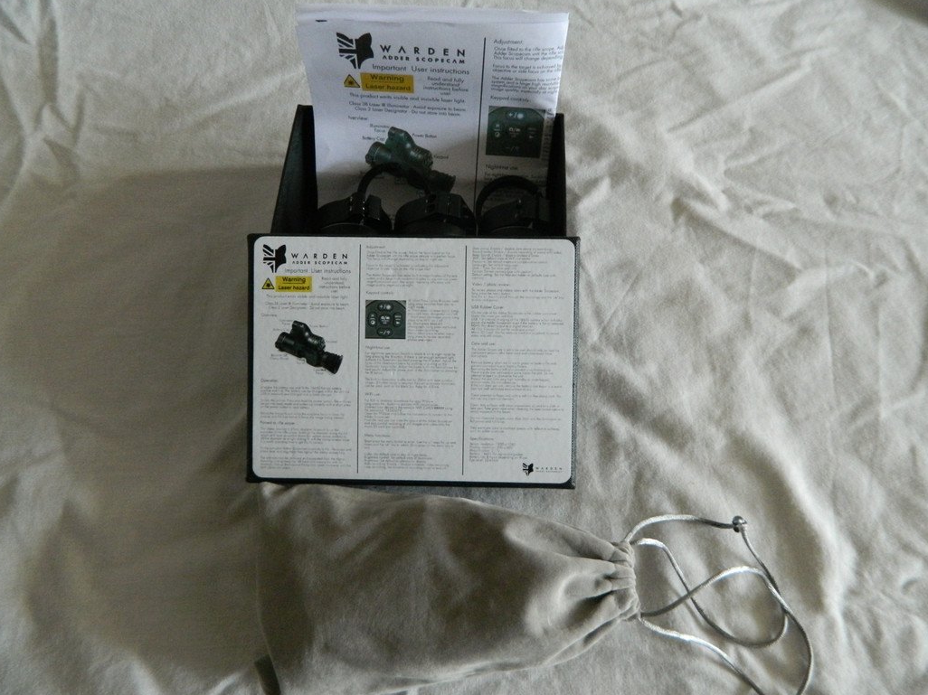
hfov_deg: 67.3
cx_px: 457
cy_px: 350
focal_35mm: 26
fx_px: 697
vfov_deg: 53.0
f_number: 3.1
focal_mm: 4.5
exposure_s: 1/30
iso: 400
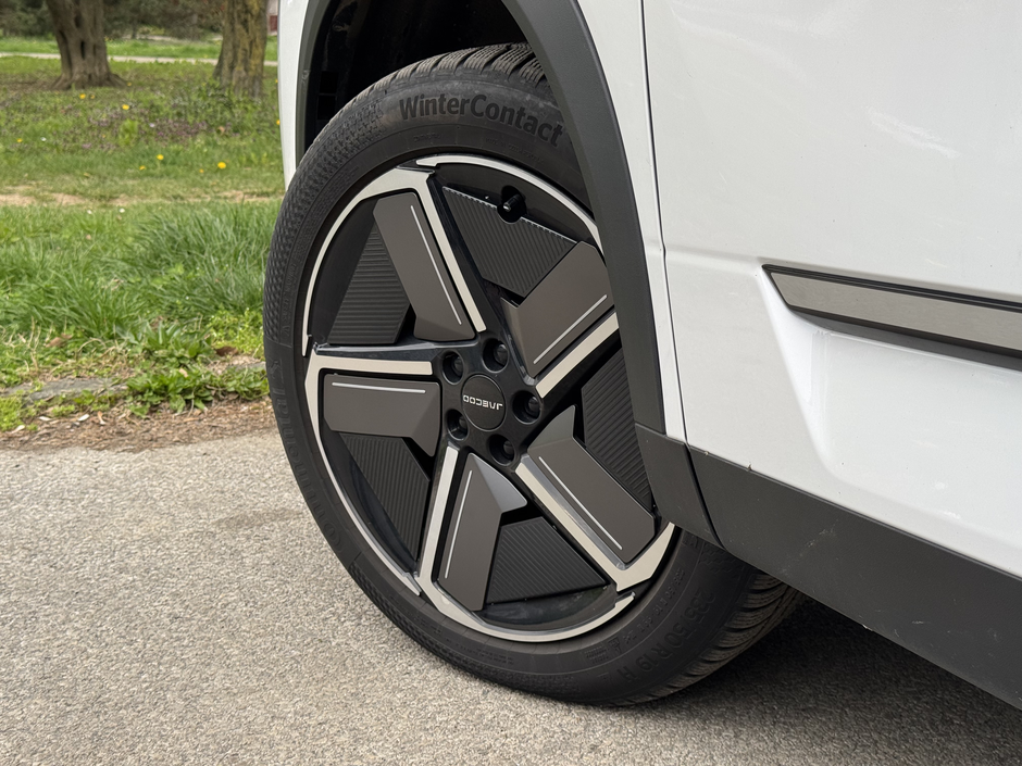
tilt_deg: -13.6
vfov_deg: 30.3
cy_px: 383
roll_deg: -0.2
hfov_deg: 39.7
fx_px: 1417
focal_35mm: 48
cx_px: 511
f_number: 1.78
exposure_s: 1/558
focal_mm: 6.76
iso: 64
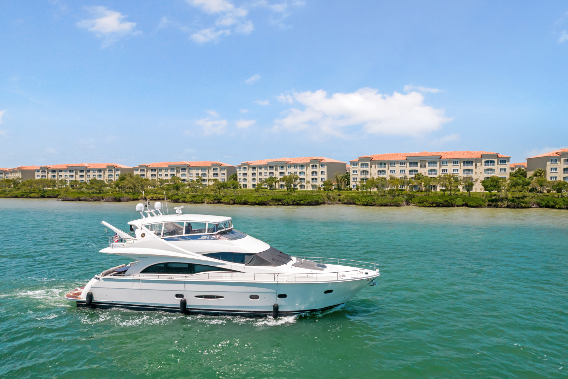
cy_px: 190
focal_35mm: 22
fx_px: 347
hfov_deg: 78.6
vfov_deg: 57.2
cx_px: 284
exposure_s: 1/1250
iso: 130
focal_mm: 8.38
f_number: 2.8
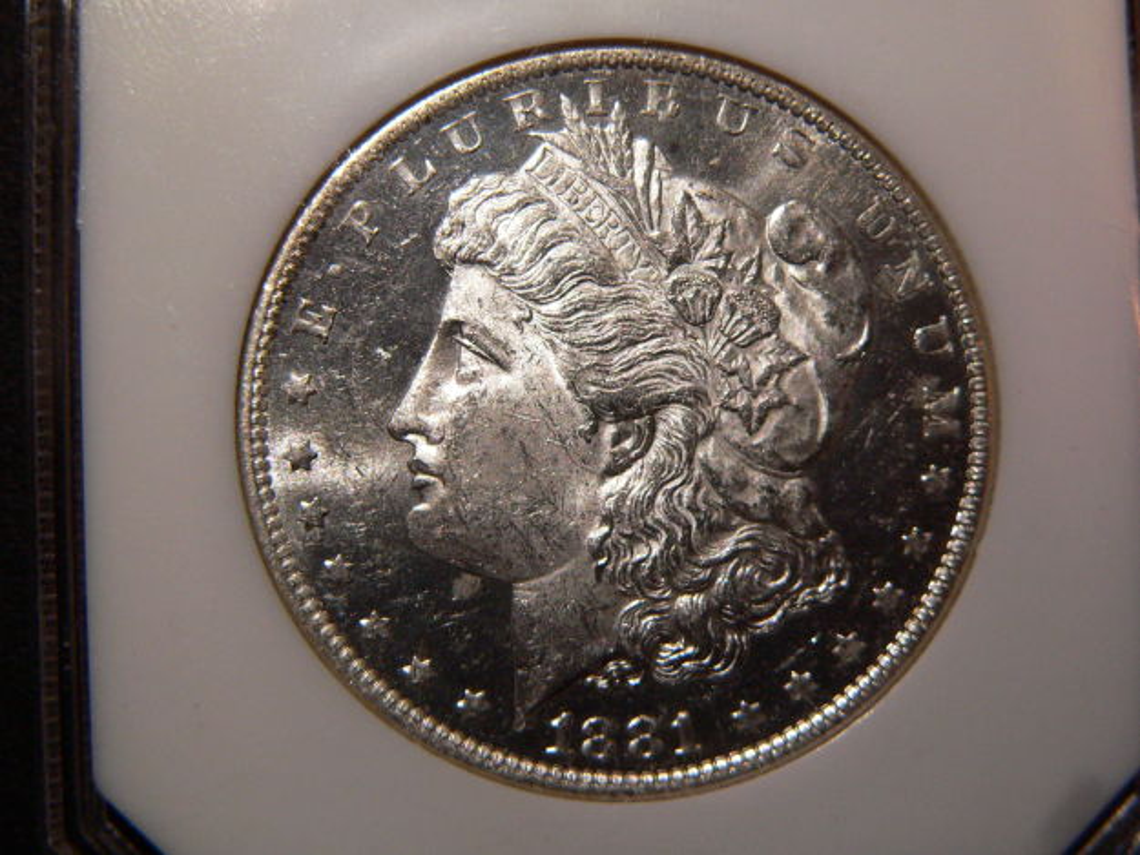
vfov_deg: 14.1
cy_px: 428
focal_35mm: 105
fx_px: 3459
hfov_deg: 18.7
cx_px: 570
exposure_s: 1/500
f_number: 4
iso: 200
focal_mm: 17.4
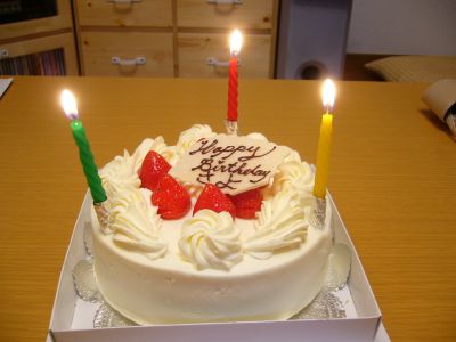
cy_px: 171
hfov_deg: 52.6
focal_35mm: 35
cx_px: 228
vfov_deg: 40.7
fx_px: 461
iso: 100
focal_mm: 5.8
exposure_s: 1/15
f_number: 2.8
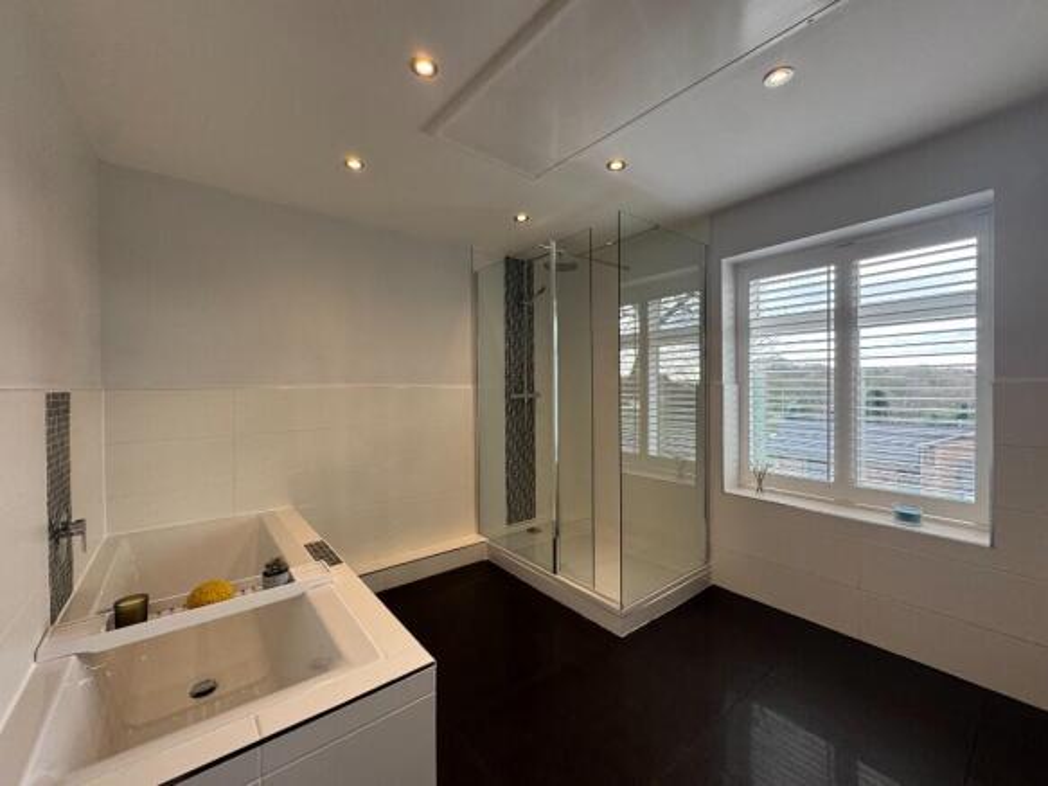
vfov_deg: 85.7
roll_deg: +0.3
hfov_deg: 102.1
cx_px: 524
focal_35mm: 14
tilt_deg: -1.5
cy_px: 393
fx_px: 424
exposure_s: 1/99
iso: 100
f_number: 2.2
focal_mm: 2.22
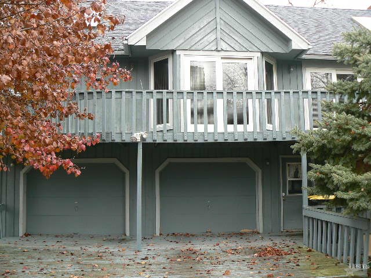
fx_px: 386
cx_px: 186
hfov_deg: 51.4
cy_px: 139
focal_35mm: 36
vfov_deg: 39.7
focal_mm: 6
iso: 80
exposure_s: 1/80
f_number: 4
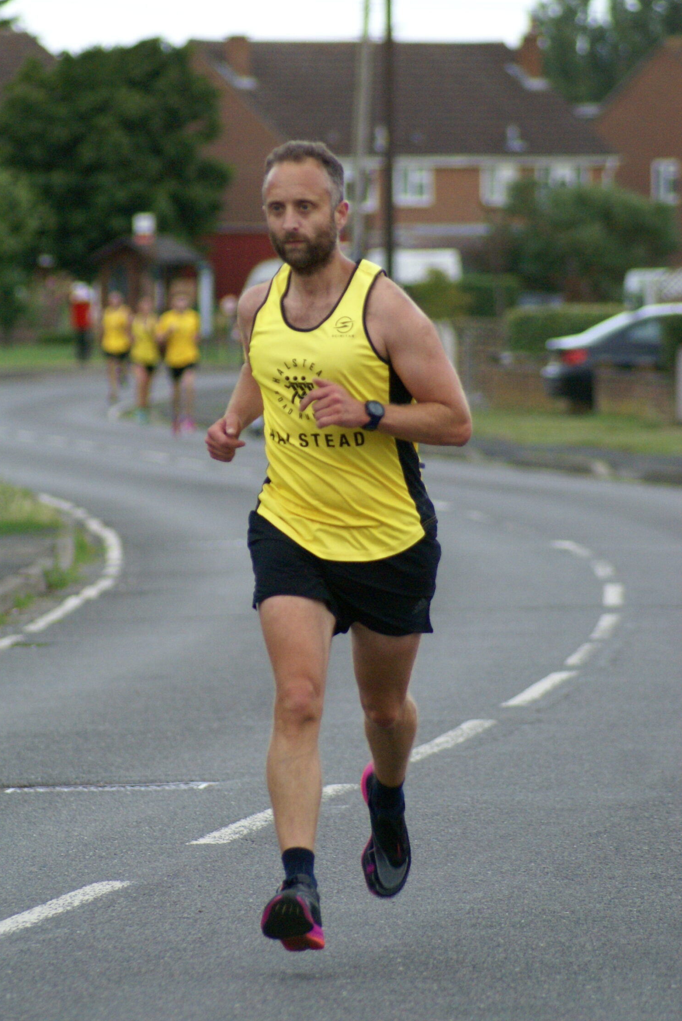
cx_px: 297
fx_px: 11206
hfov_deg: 3.5
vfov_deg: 5.2
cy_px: 519
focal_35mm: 395
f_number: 5.6
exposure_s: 1/320
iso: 800
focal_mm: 230
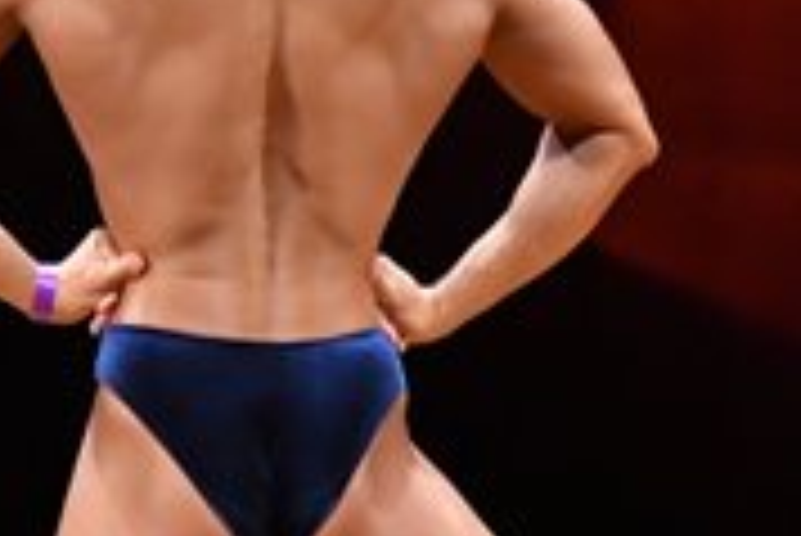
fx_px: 20998
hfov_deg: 2.2
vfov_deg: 1.5
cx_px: 367
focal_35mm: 943
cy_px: 338
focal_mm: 145
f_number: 5.6
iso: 4000
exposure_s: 1/400
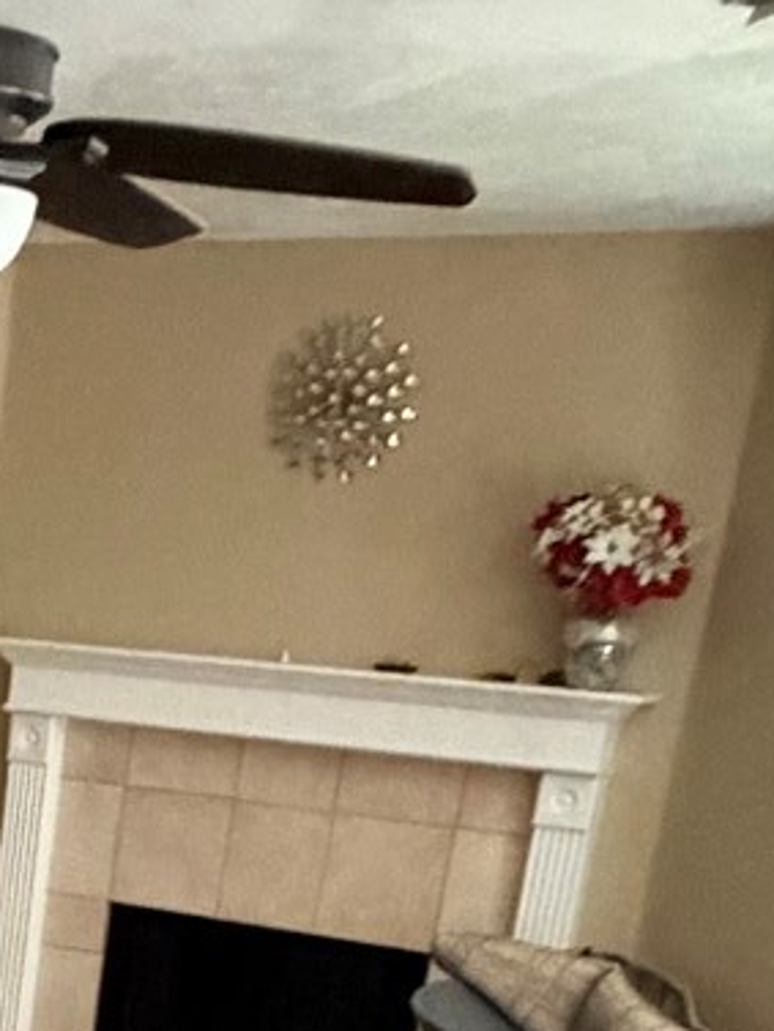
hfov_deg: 17.3
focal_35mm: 76
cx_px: -410
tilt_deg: -19.0
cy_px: 1354
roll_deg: -3.1
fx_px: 2264
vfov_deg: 22.8
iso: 1250
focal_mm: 2.22
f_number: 2.2
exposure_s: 1/51
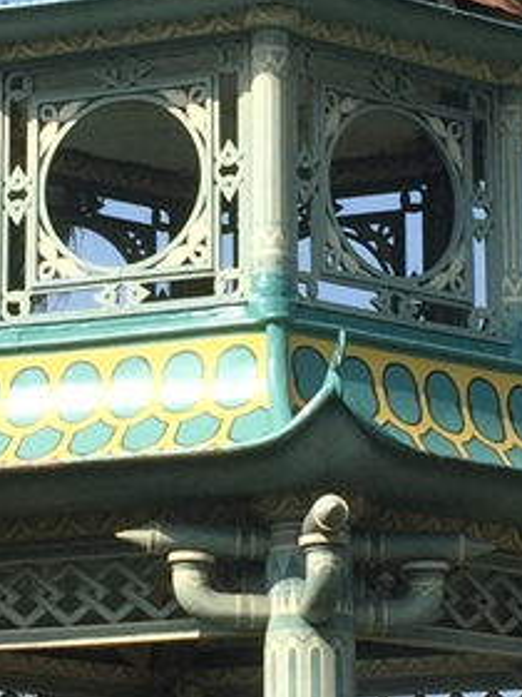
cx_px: 234
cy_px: 219
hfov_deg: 8.9
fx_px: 3338
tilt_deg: +15.9
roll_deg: -0.9
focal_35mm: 166
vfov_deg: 11.9
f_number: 2.2
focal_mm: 4.15
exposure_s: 1/1412
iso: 32
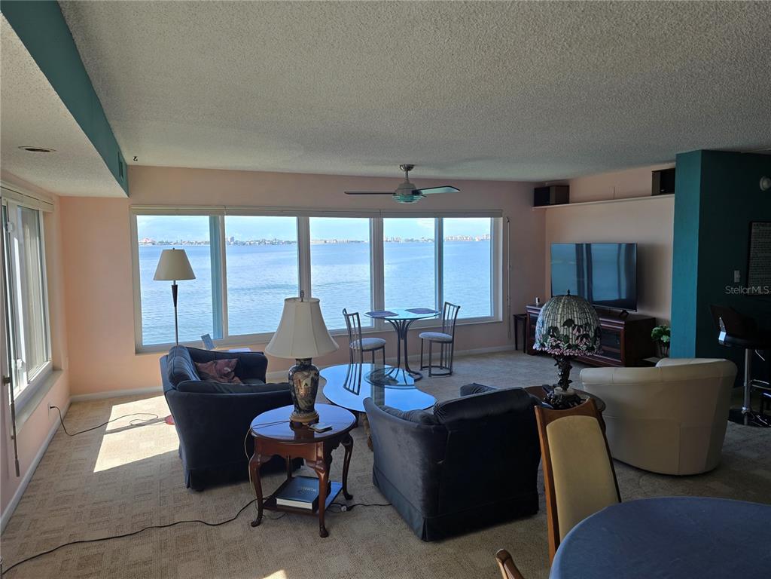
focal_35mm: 23
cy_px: 290
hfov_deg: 73.9
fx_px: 512
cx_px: 386
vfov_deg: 58.9
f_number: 1.7
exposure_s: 1/183
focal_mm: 6.3
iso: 12
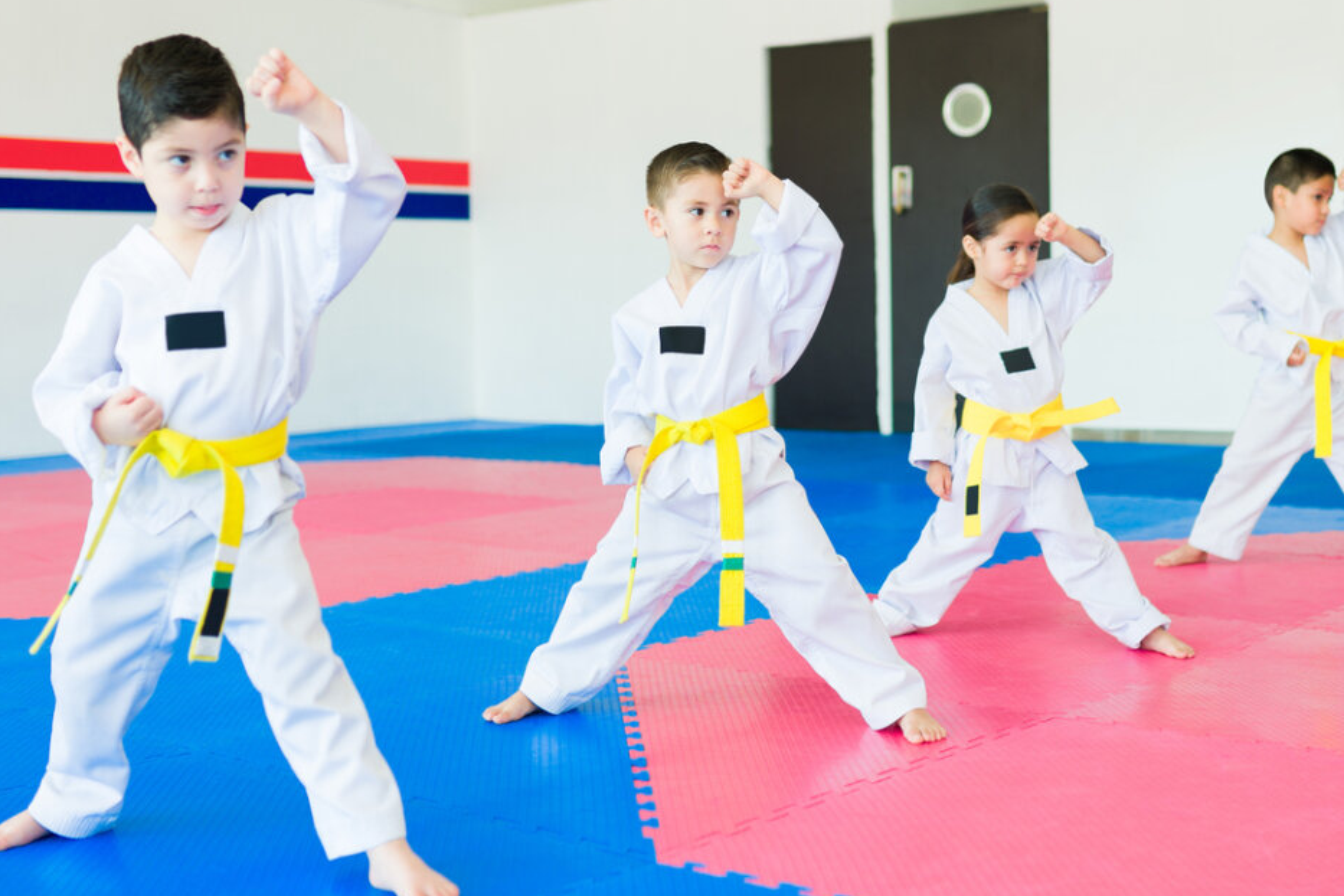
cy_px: 462
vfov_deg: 29.9
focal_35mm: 45
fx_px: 1680
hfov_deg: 43.6
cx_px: 630
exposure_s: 1/160
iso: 125
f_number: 1.8
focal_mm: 35
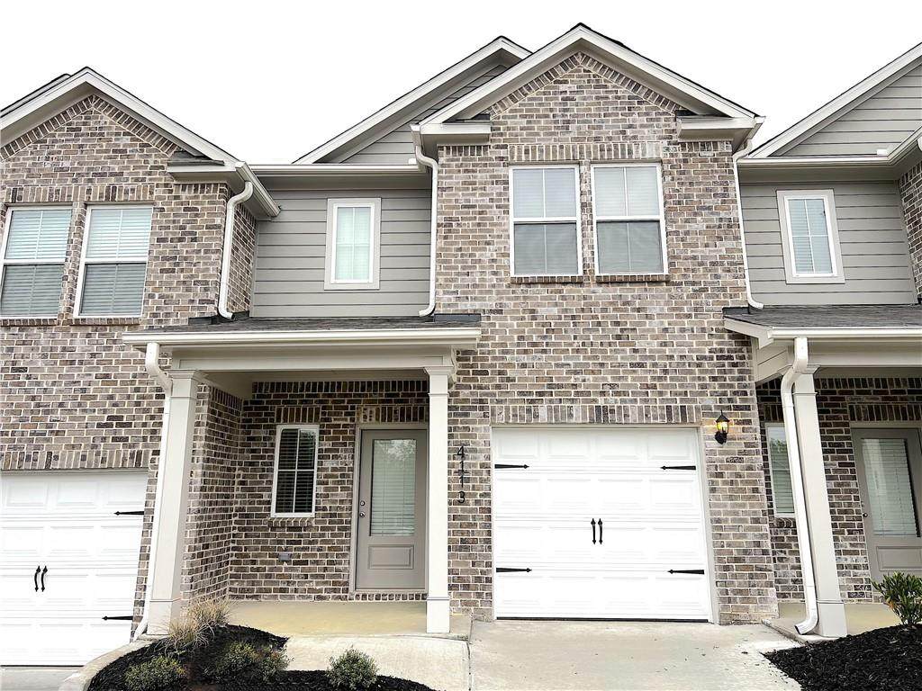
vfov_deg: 53.1
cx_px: 461
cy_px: 346
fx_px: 693
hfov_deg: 67.3
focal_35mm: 26
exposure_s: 1/431
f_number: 1.5
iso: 50
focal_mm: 5.7
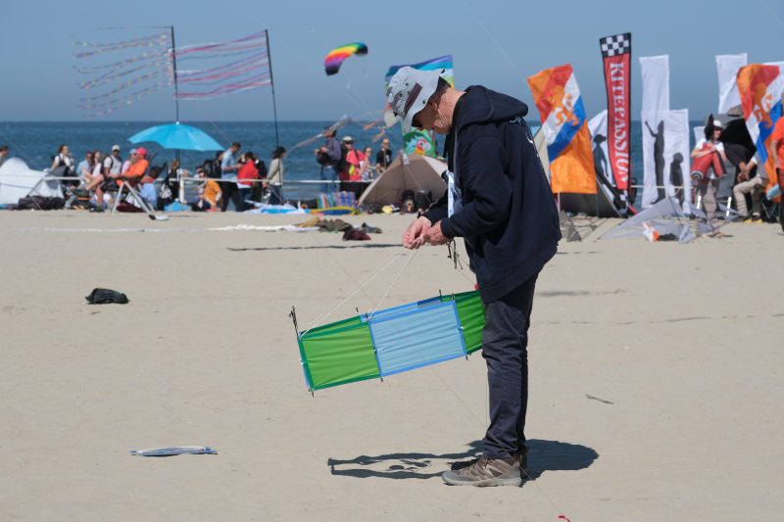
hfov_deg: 15.9
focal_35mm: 129
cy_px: 261
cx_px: 392
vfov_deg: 10.6
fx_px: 2809
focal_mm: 86
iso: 160
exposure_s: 1/500
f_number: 9
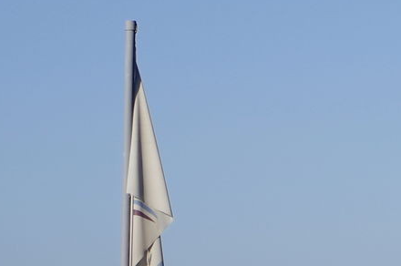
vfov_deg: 5.2
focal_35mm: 262
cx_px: 543
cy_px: 308
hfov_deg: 7.8
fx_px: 2914
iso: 100
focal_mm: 40
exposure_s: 1/250
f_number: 10
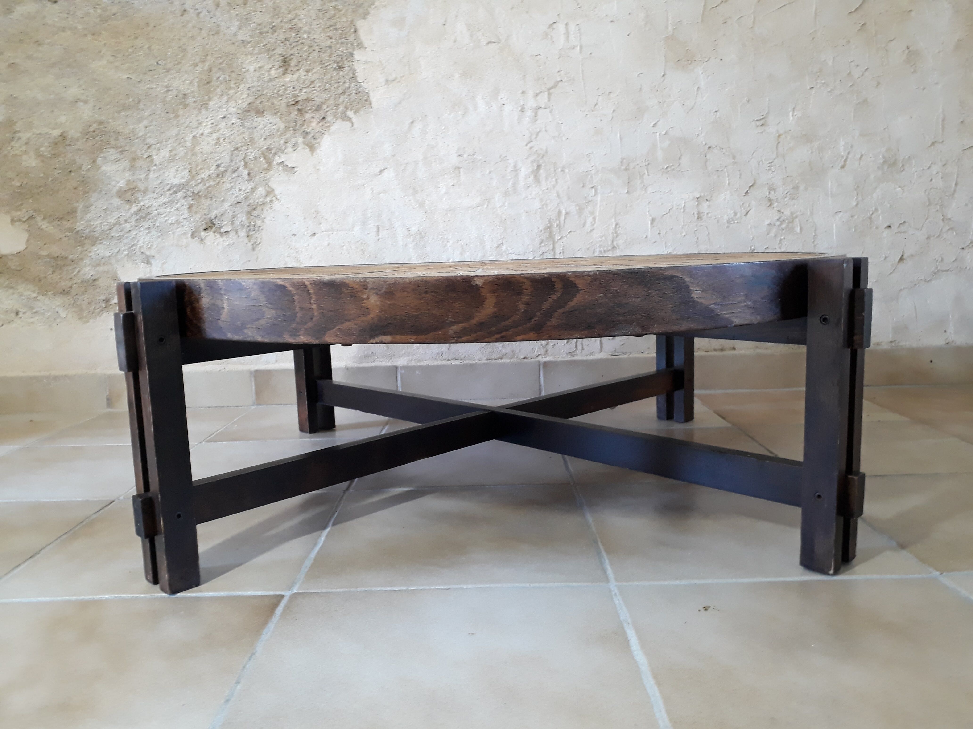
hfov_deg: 65.3
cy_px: 364
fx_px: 759
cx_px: 486
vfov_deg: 51.4
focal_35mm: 27
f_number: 1.9
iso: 160
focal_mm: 3.6
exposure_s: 1/20
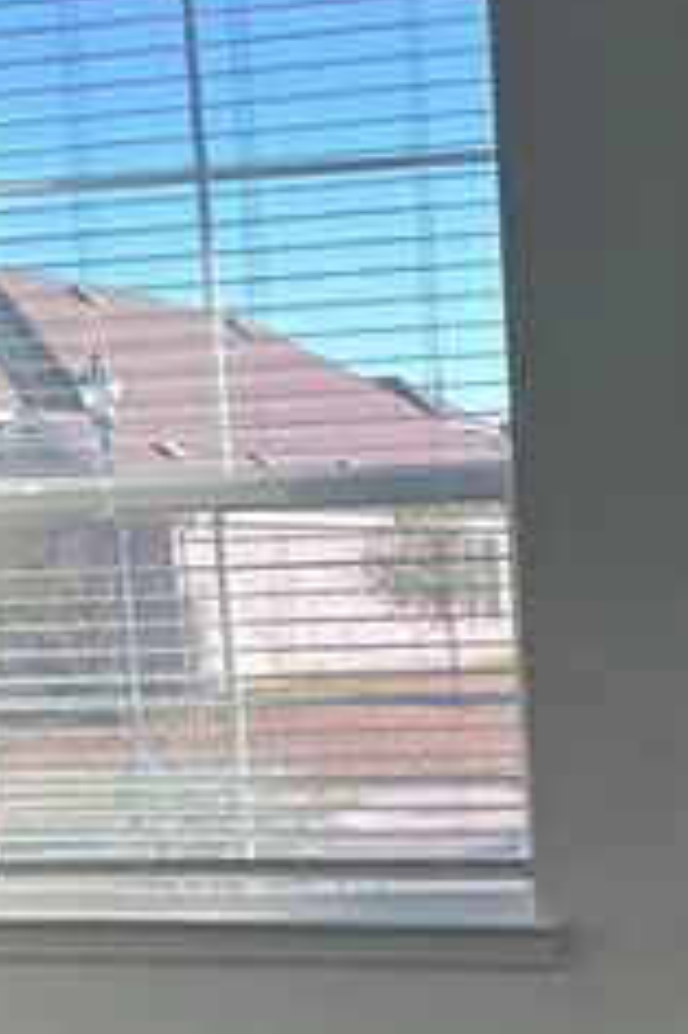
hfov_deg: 15.0
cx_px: 815
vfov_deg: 22.1
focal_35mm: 88
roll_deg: +2.6
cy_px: 1091
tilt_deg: -10.8
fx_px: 2526
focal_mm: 5.7
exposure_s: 1/251
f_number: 1.5
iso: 50
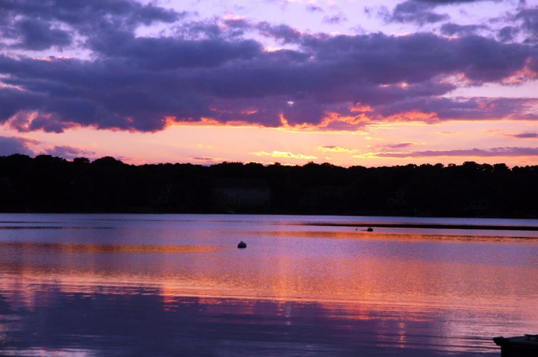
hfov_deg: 19.5
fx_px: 1567
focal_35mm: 105
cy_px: 178
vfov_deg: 13.0
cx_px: 269
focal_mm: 70
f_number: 7.1
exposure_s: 1/200
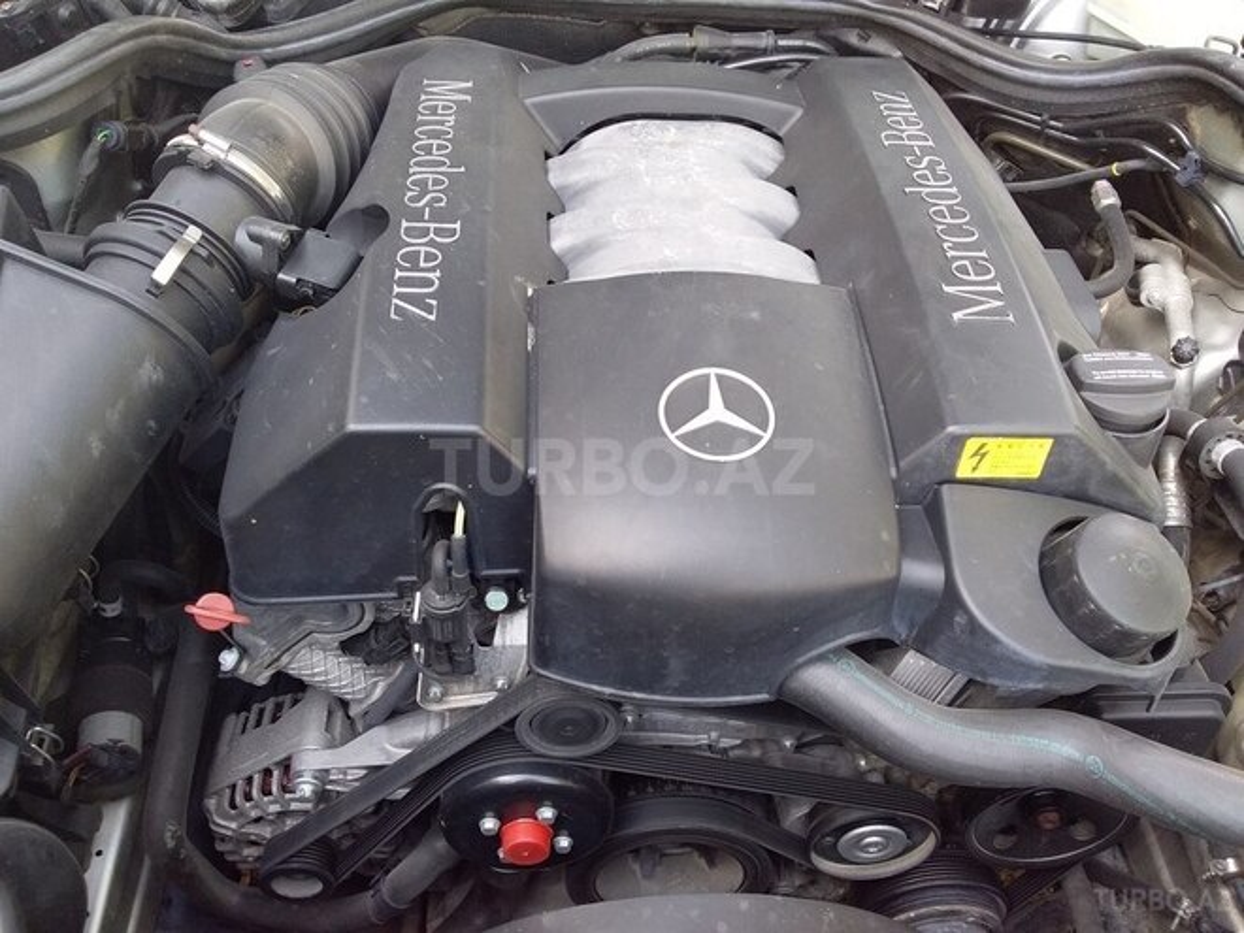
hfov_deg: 58.4
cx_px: 622
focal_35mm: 31
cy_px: 466
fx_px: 1114
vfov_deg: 45.4
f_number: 2.2
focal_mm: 3.3
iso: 40
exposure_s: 1/50
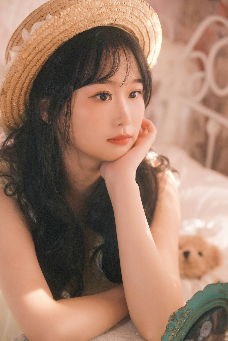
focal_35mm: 83
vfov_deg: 24.5
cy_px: 170
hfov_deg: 16.5
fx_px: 788
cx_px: 114
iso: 500
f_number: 2.8
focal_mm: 55
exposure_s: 1/500
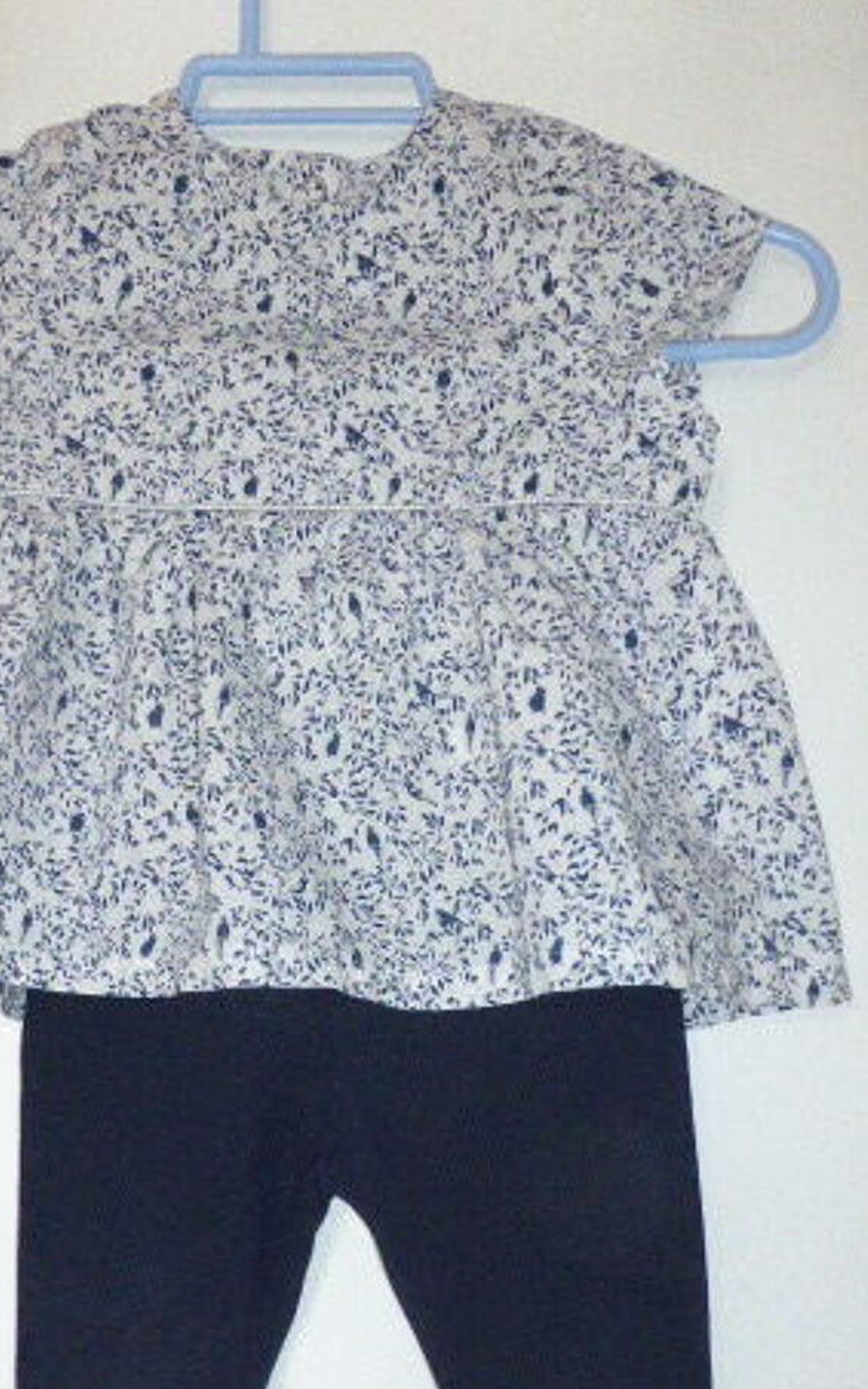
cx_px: 358
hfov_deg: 35.3
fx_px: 1362
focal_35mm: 36
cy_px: 961
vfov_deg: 52.6
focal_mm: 4.3
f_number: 3.3
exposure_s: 1/60
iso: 800
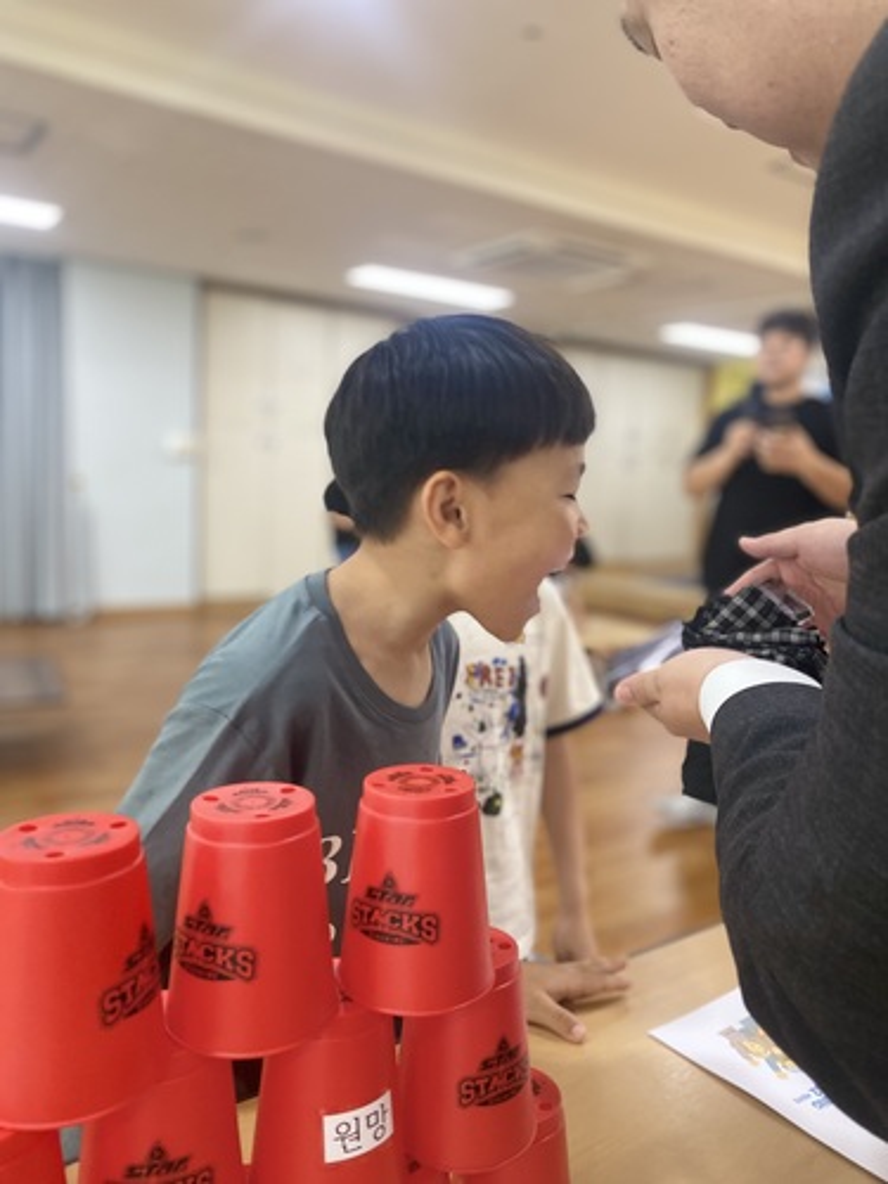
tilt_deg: -6.6
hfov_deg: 53.1
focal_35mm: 26
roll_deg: -2.3
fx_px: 889
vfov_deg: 67.3
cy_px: 592
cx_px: 444
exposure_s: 1/60
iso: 125
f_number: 1.8
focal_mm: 4.25
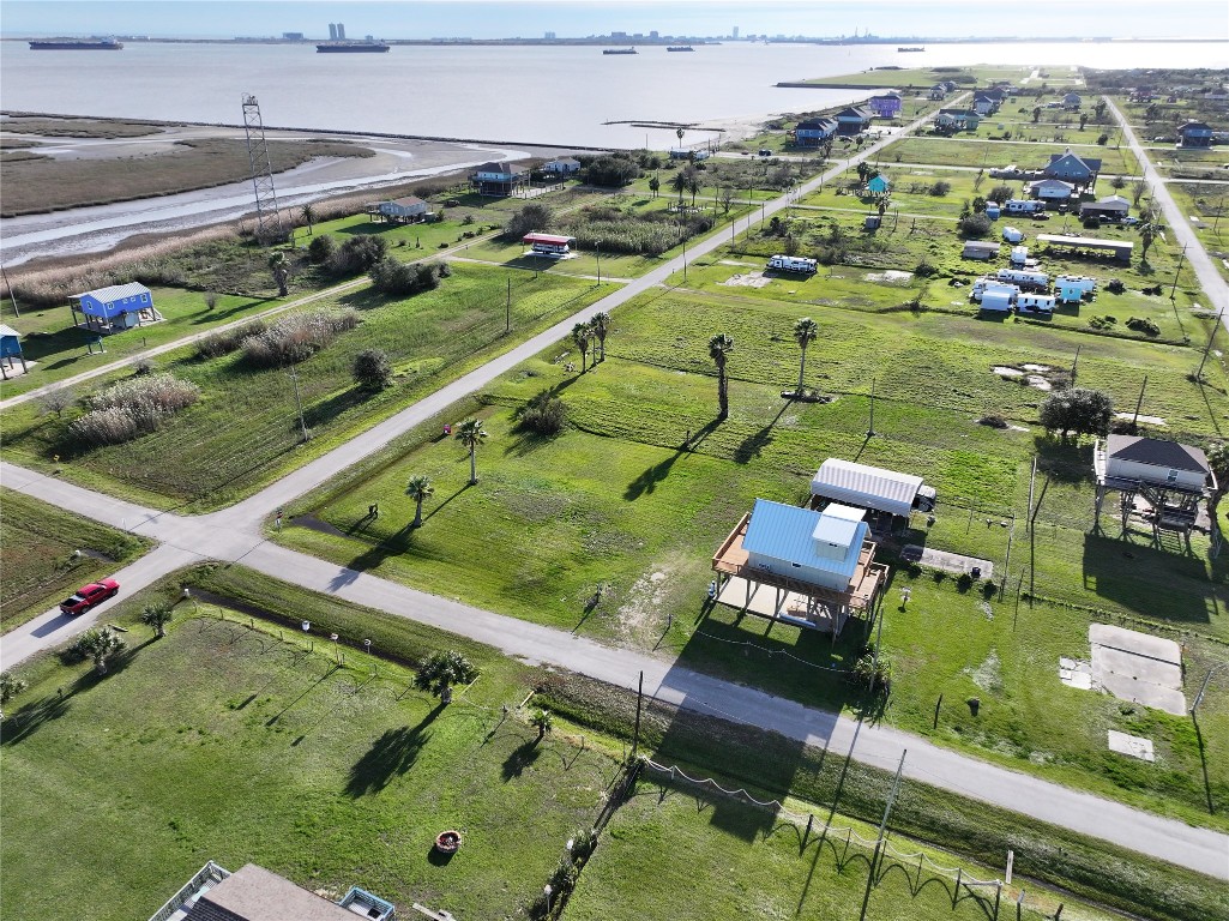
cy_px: 460
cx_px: 614
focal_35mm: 24
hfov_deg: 71.6
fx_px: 852
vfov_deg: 56.8
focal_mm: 12.29
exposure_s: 1/2500
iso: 270
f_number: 2.8
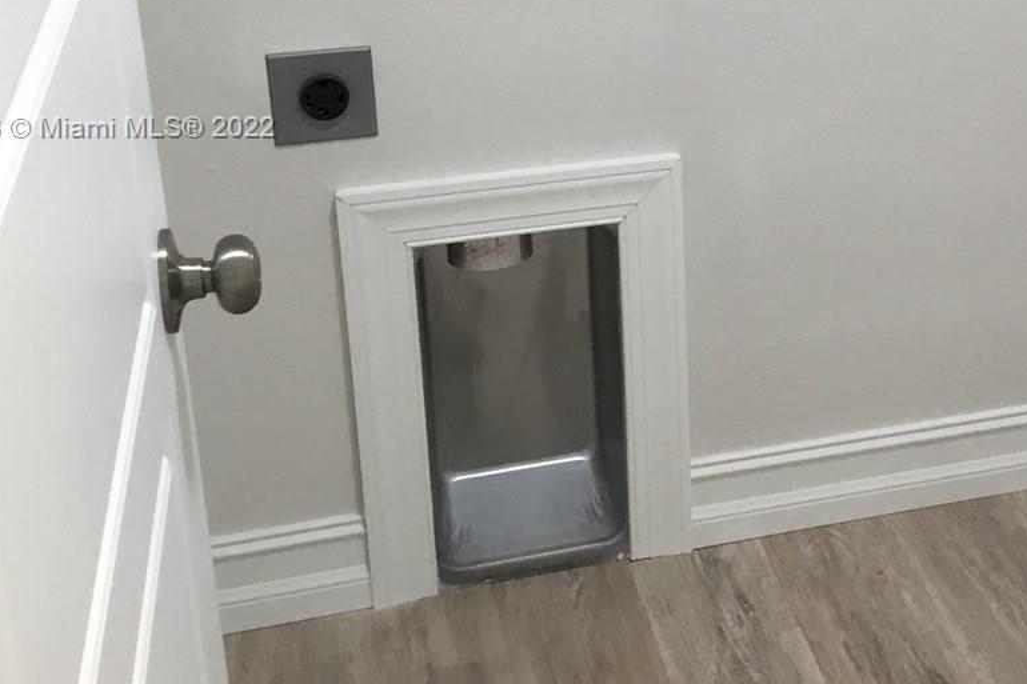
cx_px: 915
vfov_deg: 20.1
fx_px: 1911
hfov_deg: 28.9
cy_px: 129
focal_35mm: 67
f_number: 2.4
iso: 50
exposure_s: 1/30
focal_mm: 3.3
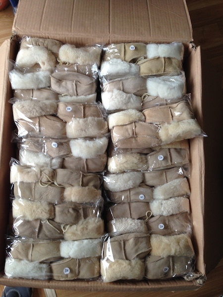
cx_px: 112
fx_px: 283
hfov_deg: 42.9
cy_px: 148
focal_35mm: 33
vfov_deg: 55.4
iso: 50
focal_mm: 4.12
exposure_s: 1/60
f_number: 2.4
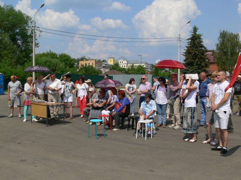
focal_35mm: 41
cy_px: 90
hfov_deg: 45.8
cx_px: 120
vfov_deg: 35.1
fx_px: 285
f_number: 6.3
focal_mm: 8.5
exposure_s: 1/400
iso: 80
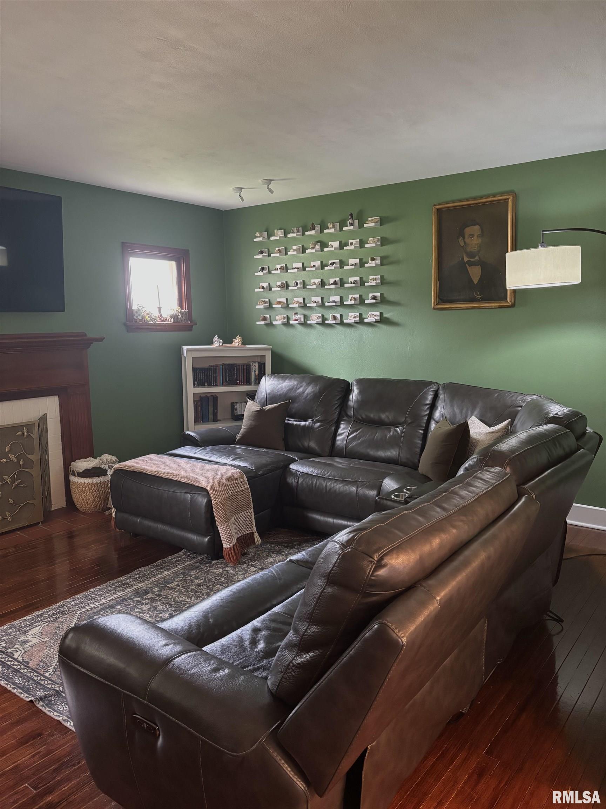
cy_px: 404
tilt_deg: -8.2
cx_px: 303
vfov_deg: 67.3
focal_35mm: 26
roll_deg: +0.5
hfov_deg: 53.1
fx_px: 607
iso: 500
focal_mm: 5.96
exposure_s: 1/60
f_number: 1.6
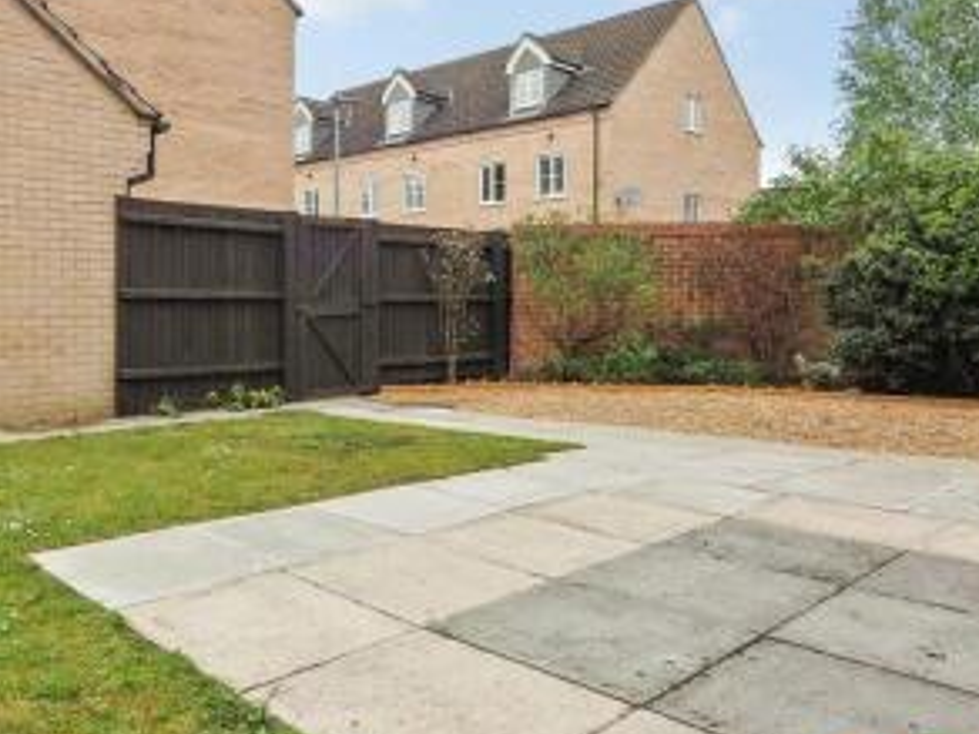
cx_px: 277
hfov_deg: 60.8
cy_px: 367
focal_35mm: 28
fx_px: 792
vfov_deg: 49.7
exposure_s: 1/250
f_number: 7.1
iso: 200
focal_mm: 7
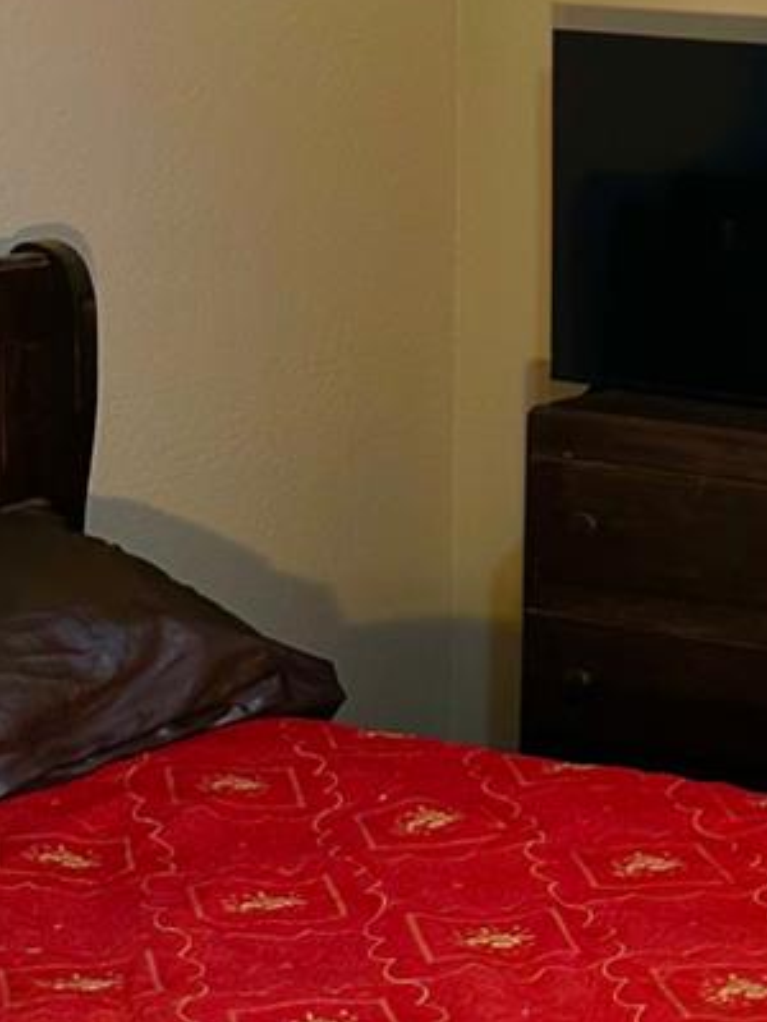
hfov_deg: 14.7
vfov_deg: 21.5
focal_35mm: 90
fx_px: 2659
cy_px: 204
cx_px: 1305
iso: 160
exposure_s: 1/60
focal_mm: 6.86
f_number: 1.78
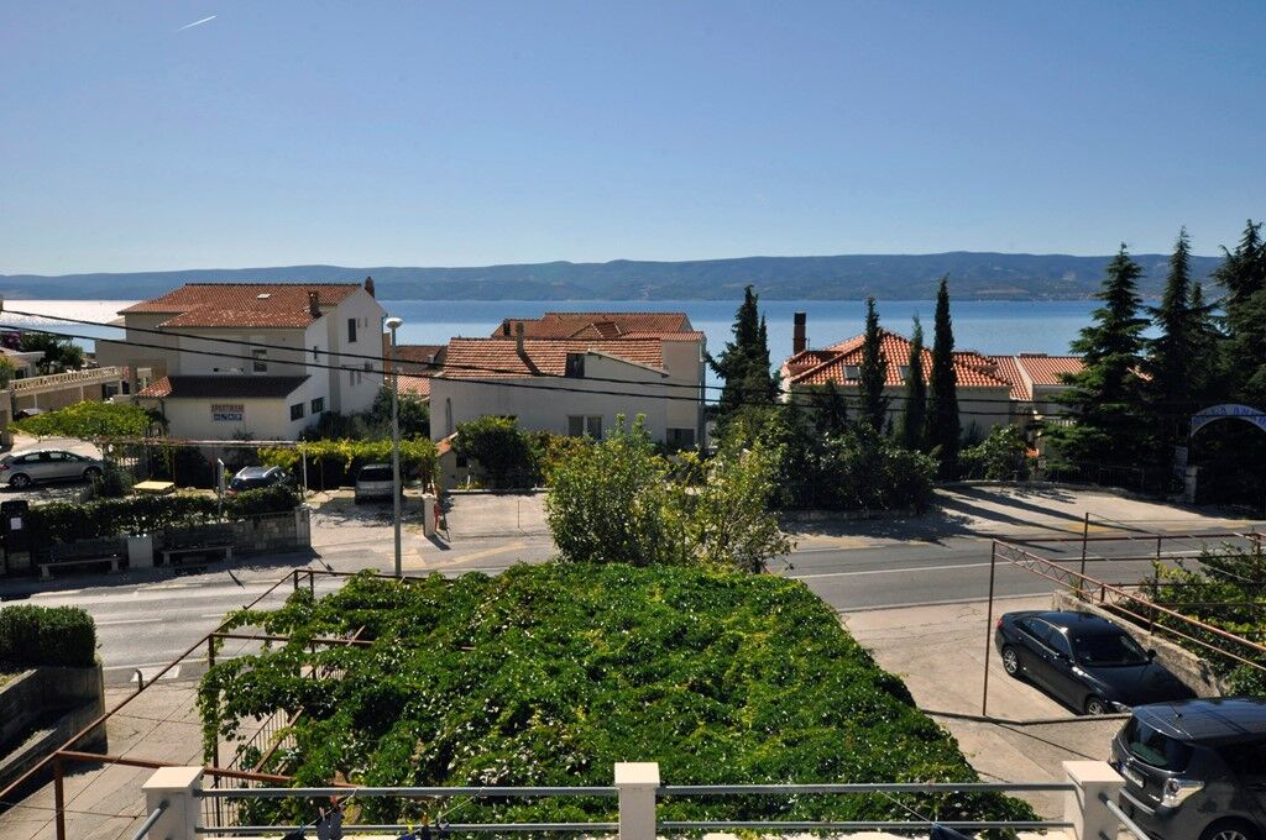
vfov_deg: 43.5
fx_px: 1054
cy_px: 420
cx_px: 633
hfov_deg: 62.0
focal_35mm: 30
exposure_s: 1/200
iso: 200
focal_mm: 20
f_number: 16
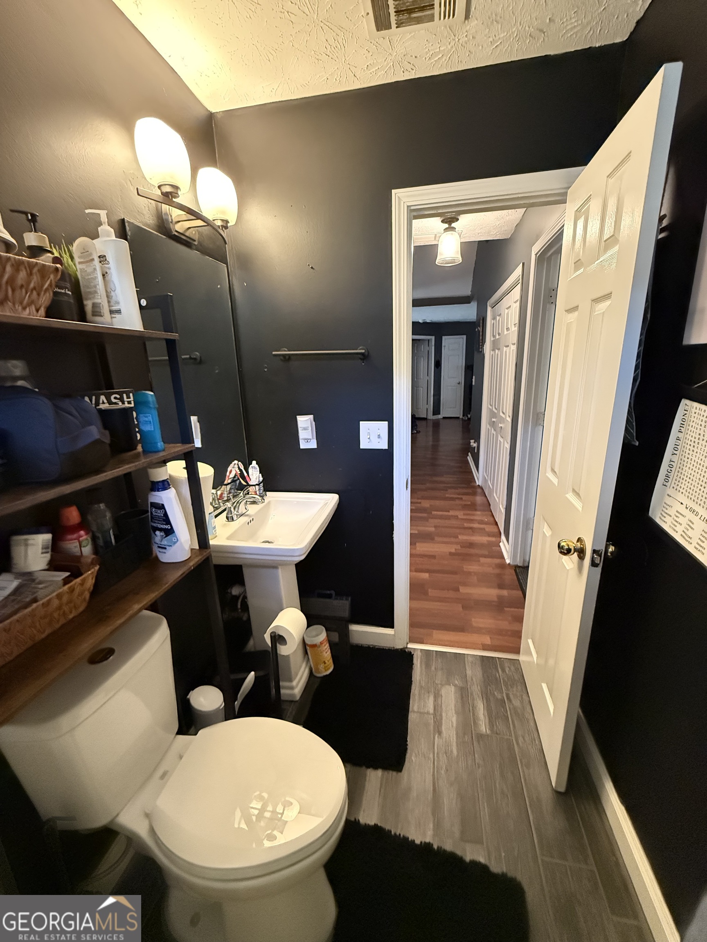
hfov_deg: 85.7
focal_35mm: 14
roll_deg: +1.2
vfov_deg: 102.1
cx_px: 354
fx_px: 381
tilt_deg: -14.9
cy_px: 471
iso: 1250
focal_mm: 2.22
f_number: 2.2
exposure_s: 1/60
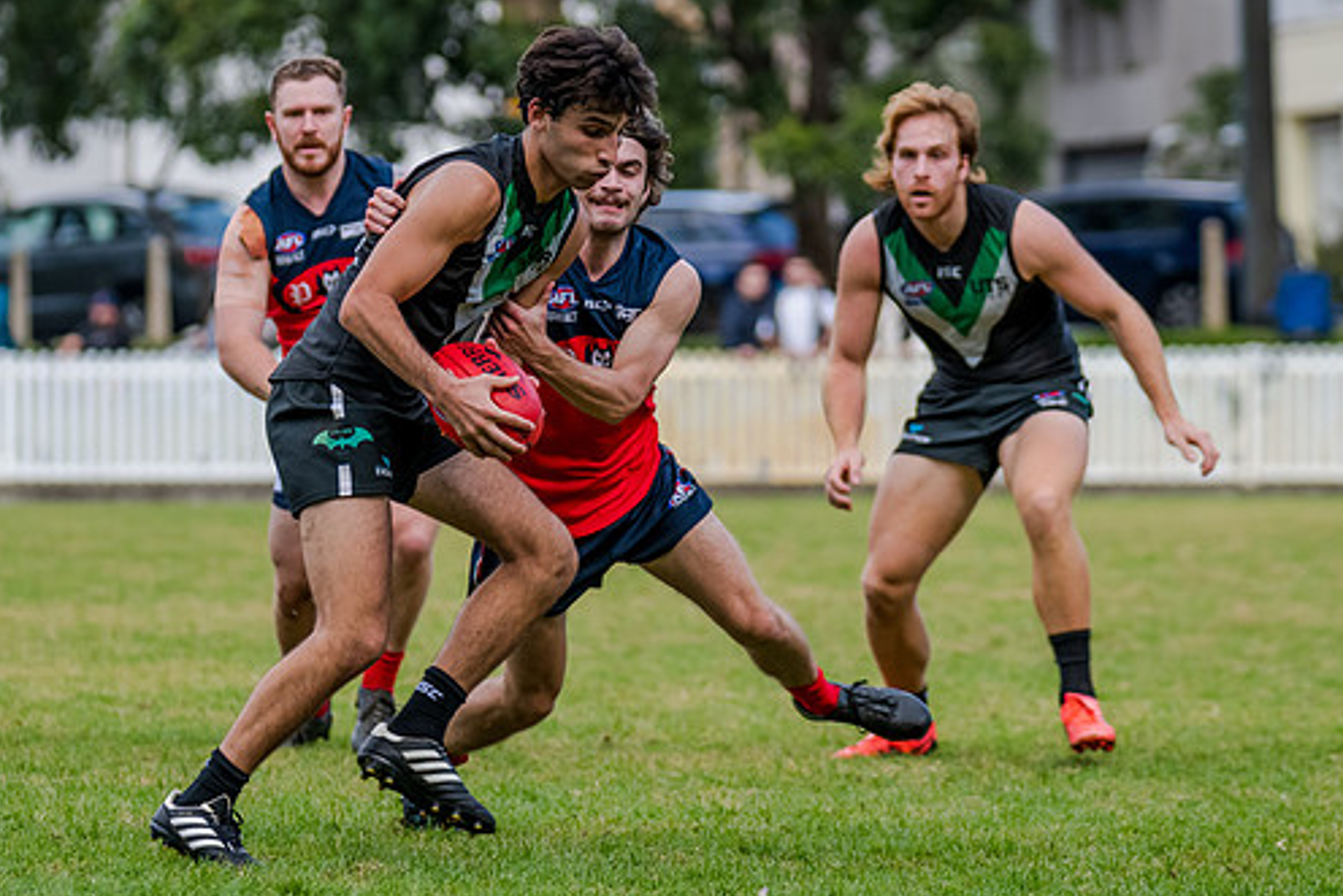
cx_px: 650
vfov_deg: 4.1
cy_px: 318
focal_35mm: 339
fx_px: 12650
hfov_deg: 6.1
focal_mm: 210
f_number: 4.5
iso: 800
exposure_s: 1/1600
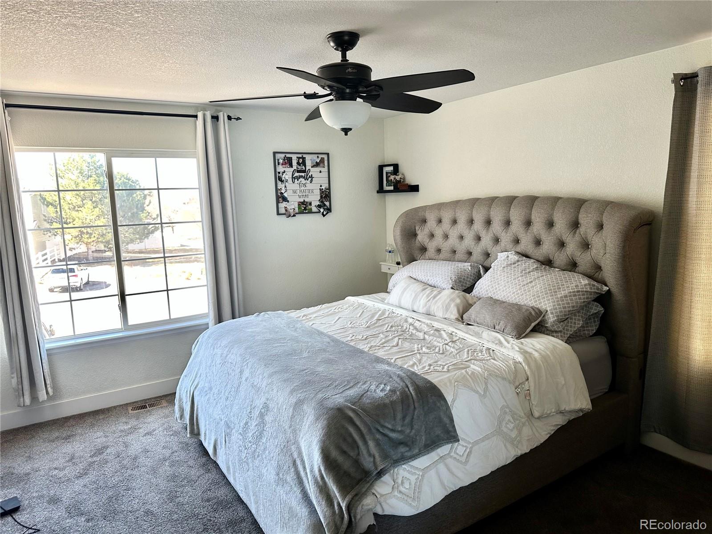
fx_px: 494
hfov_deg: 71.6
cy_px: 267
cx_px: 356
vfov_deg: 56.8
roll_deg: +1.1
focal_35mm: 24
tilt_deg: -6.9
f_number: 1.78
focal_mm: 6.86
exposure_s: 1/121
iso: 125
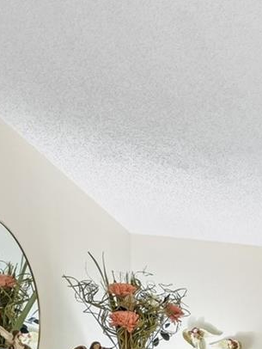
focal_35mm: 53
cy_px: 418
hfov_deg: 17.4
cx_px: 555
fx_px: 534
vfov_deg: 30.7
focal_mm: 14
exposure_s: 1/25
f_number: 8
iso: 400
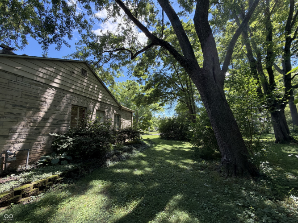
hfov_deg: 102.1
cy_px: 112
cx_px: 149
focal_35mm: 14
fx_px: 121
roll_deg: +1.5
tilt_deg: +9.1
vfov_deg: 85.7
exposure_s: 1/195
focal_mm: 2.22
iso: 50
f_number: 2.2
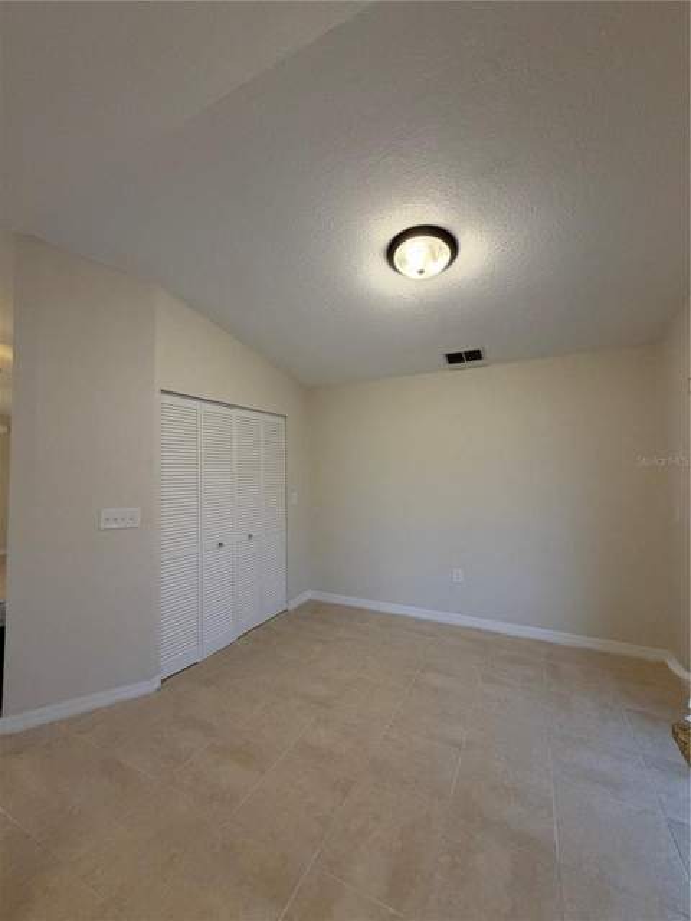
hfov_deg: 85.7
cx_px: 346
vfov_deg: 102.1
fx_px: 373
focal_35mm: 14
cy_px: 460
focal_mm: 2.22
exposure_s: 1/60
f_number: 2.2
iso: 200
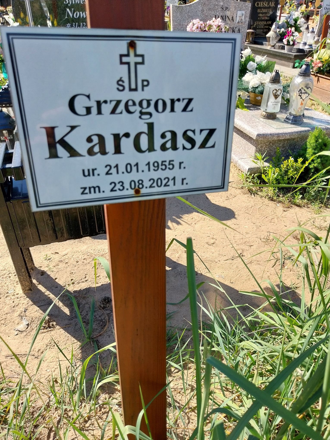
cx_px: 165
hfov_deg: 53.1
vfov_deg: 67.3
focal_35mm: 26
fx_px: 330
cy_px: 220
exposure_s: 1/456
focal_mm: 4
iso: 25
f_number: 1.8
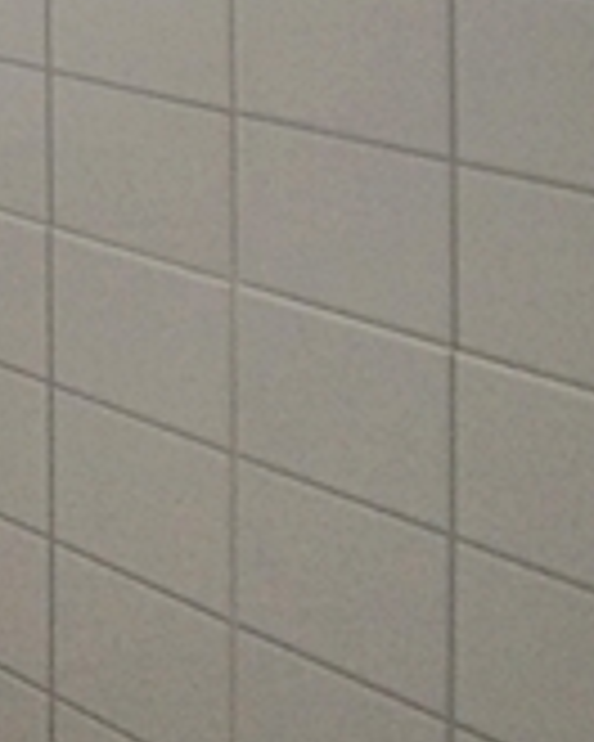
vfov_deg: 22.2
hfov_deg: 12.6
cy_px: -418
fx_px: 1494
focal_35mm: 68
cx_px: -1058
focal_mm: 10
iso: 1600
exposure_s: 1/40
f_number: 9
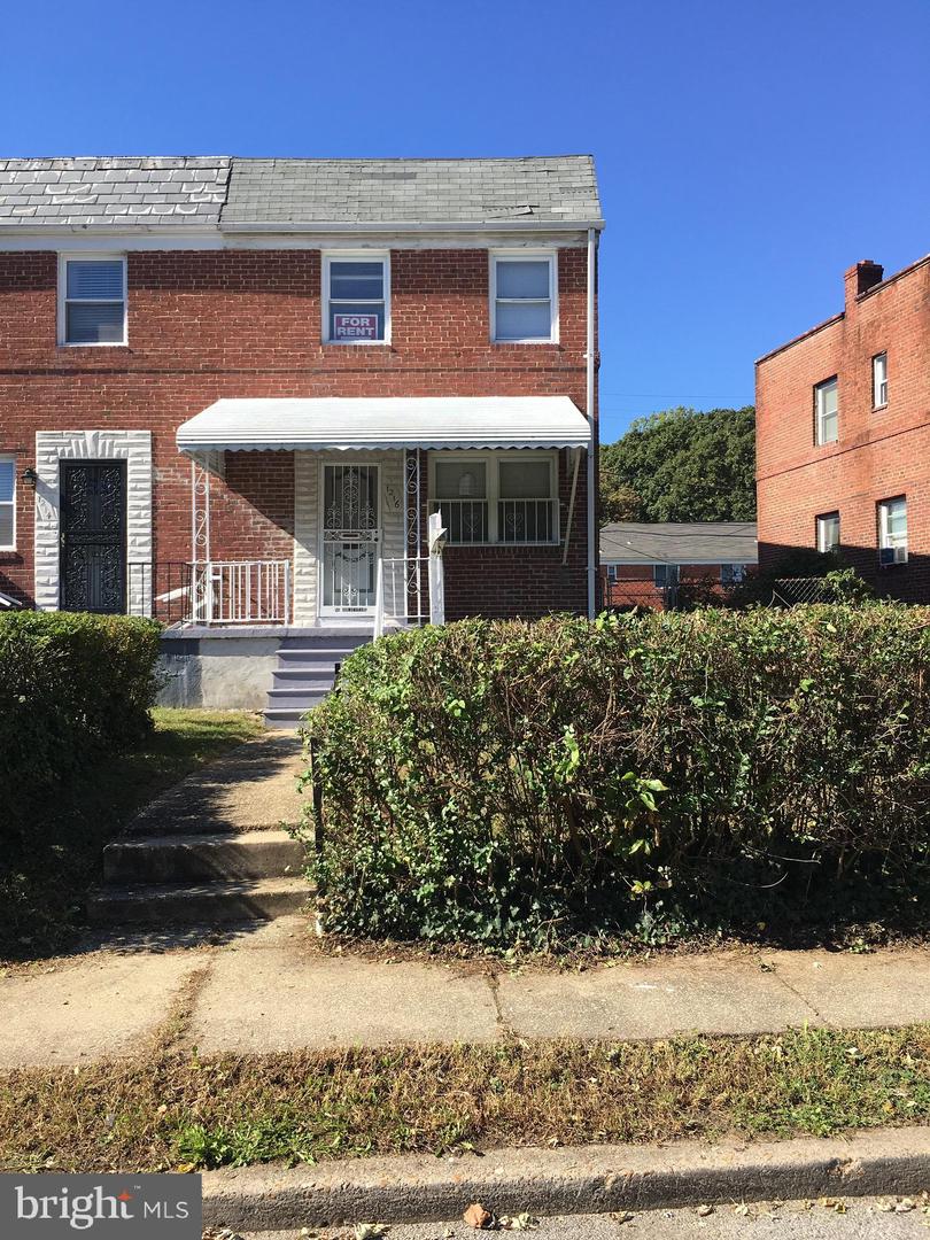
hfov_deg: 48.2
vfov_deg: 61.7
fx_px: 1039
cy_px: 620
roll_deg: -1.0
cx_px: 465
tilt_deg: +1.4
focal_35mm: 29
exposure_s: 1/827
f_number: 2.2
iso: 25
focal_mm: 4.15
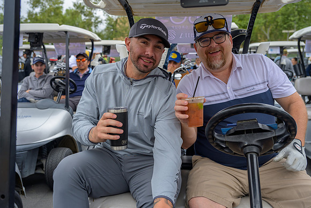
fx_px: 320
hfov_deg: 51.9
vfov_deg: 36.0
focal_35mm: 37
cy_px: 104
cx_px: 156
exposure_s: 1/200
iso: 100
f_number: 4
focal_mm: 37
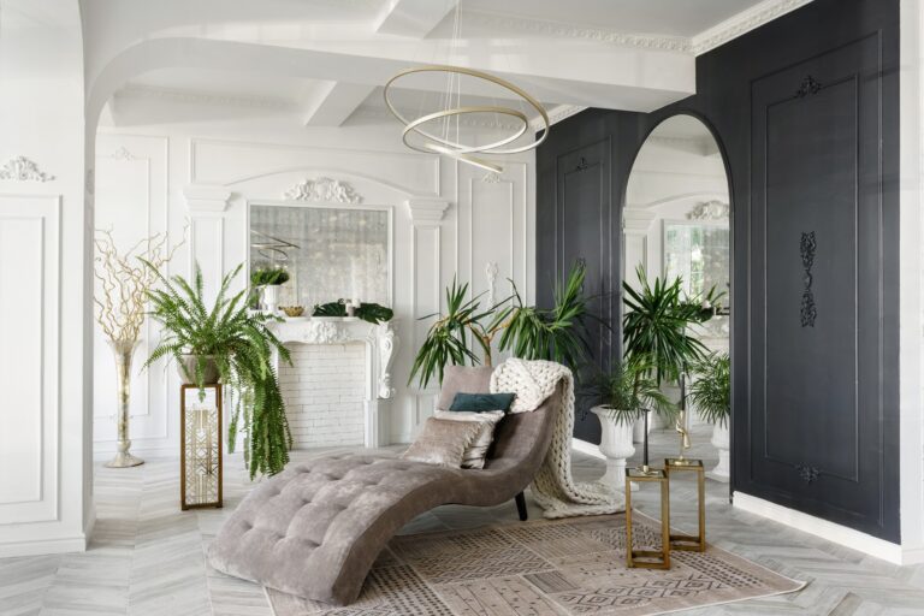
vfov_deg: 43.6
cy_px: 308
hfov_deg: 61.9
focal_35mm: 30
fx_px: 770
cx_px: 462
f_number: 13
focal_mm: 30
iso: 200
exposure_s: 1/2
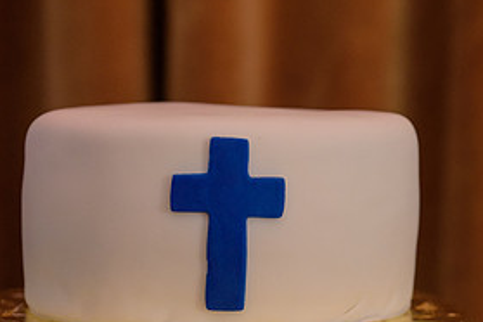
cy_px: 274
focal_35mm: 129
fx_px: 1731
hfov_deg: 15.9
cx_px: 251
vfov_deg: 10.6
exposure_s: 1/125
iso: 1600
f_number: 3.2
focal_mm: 62
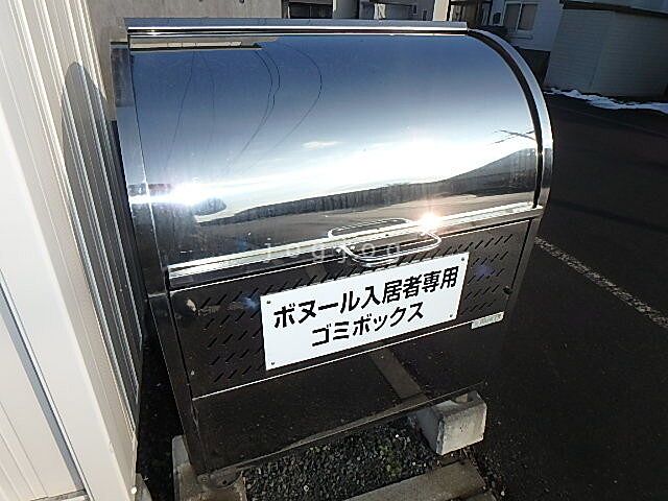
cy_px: 250
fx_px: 405
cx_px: 334
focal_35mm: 21
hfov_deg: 79.0
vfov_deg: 63.4
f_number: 6
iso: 125
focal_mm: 3.7
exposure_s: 1/800
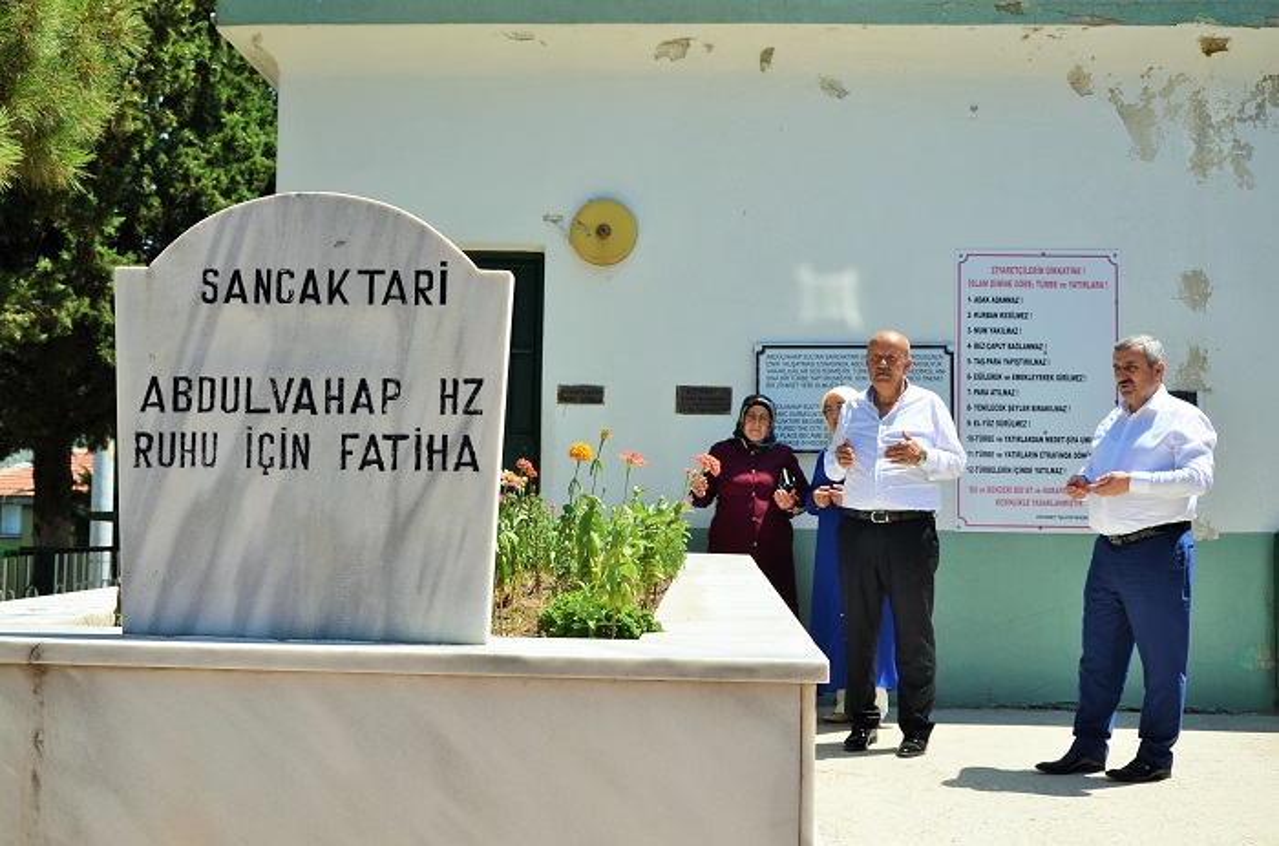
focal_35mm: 45
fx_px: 1595
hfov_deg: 43.7
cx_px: 640
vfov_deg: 29.7
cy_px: 423
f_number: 8
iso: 110
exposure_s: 1/250
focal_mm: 30
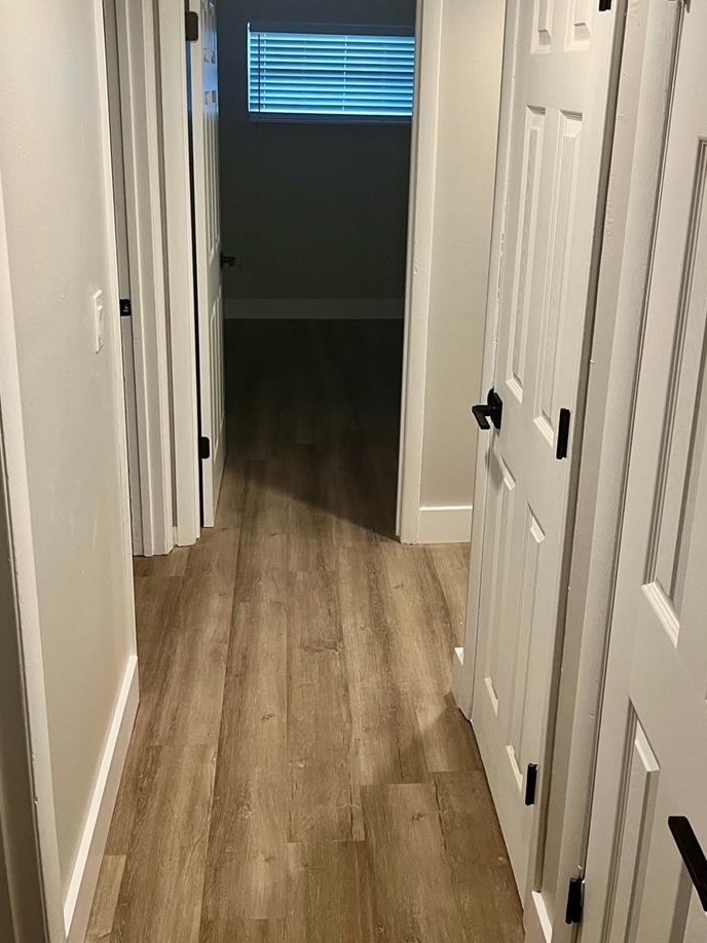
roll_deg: -1.5
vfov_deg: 53.4
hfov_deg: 41.8
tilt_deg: -18.8
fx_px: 926
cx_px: 344
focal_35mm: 34
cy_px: 354
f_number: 1.6
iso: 125
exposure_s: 1/60
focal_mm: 5.1
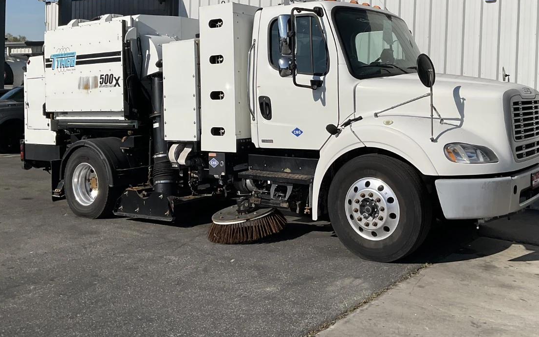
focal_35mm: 40
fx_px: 588
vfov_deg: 31.6
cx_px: 300
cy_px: 95
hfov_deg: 49.2
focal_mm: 3
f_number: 1.8
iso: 20
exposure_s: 1/5263
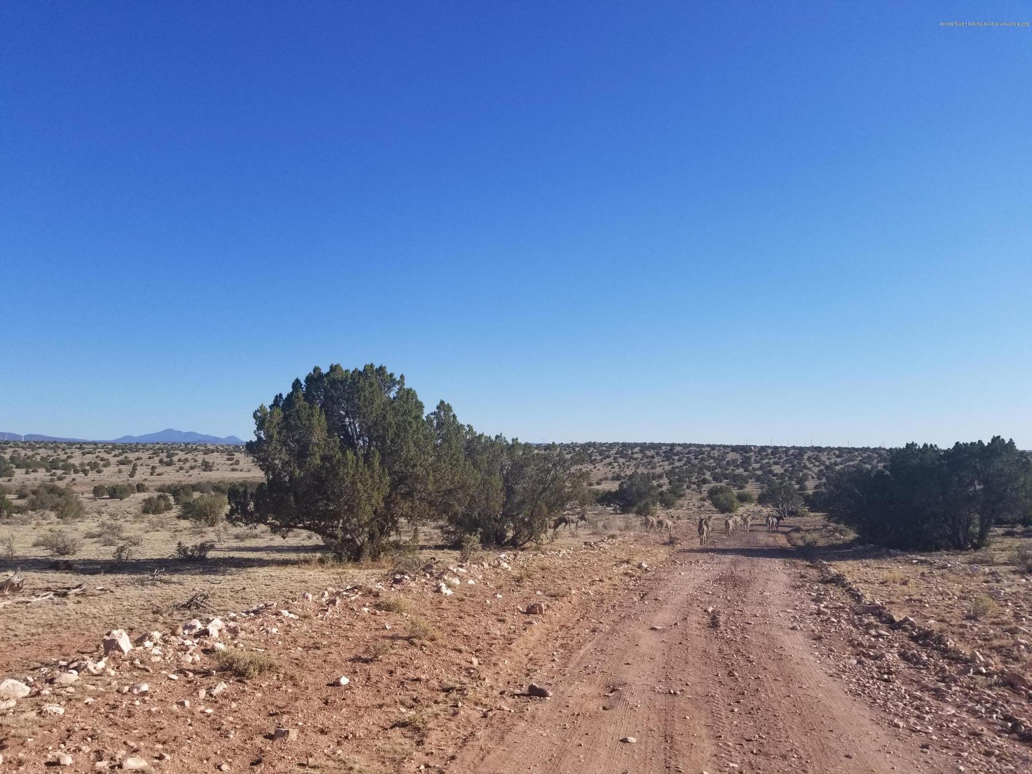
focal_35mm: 26
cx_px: 516
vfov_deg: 53.1
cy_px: 387
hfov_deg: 67.3
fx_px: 775
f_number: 1.7
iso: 50
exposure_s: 1/2904
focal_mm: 4.25
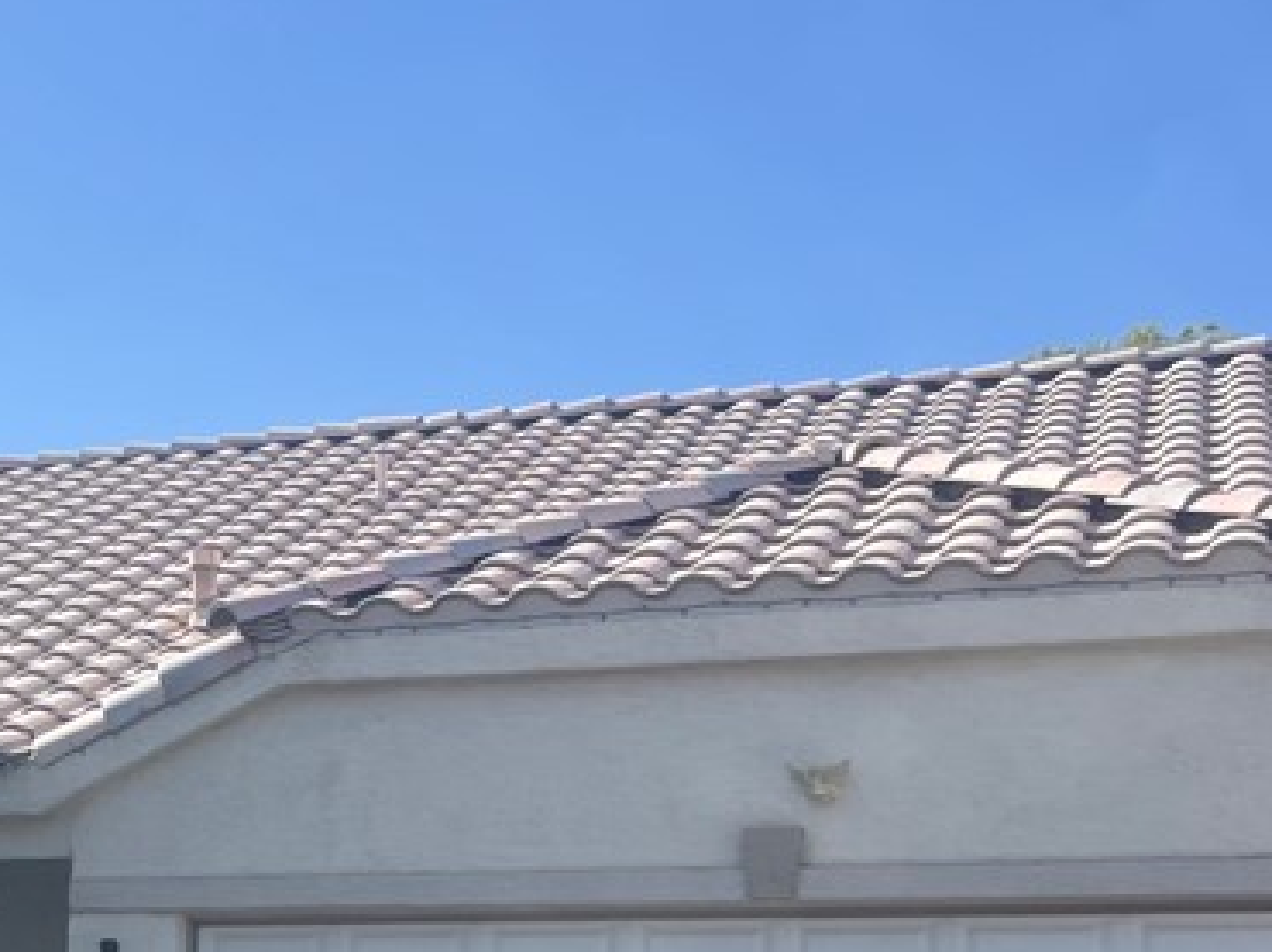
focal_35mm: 72
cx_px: -72
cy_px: 1131
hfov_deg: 25.4
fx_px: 2644
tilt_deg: -0.3
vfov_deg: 19.3
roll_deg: +0.4
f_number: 1.6
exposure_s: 1/3135
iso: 50
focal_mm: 5.1
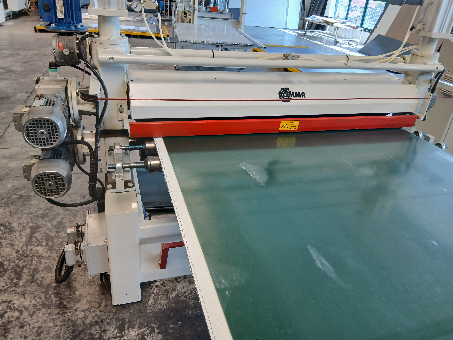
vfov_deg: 53.1
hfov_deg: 67.3
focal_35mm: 26
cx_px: 226
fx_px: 340
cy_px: 170
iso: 64
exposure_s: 1/60
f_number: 1.8
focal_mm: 3.98
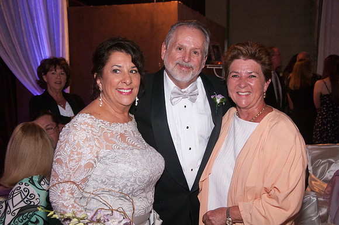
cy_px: 112
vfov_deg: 28.0
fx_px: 451
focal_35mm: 48
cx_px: 170
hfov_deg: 41.2
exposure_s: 1/30
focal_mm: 32
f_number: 5.6
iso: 400
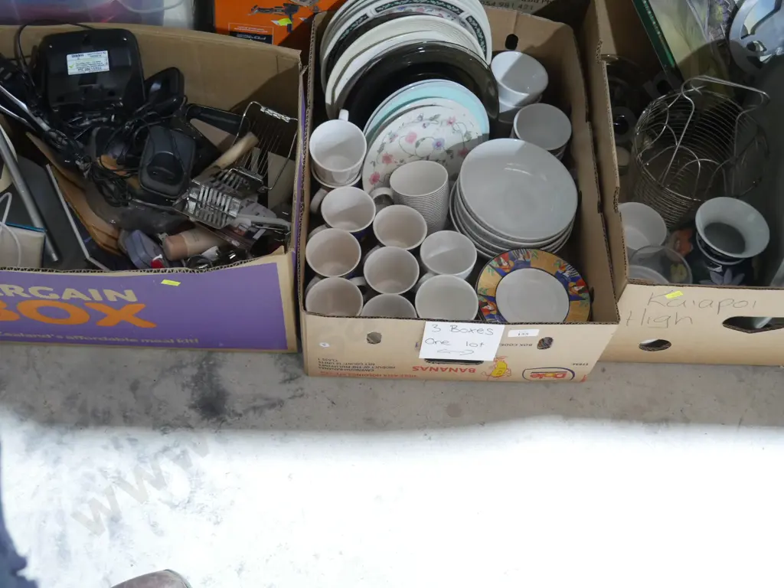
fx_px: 906
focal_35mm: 40
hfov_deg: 46.8
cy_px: 294
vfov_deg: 36.0
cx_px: 392
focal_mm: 20
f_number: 4.5
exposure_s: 1/50
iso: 3200
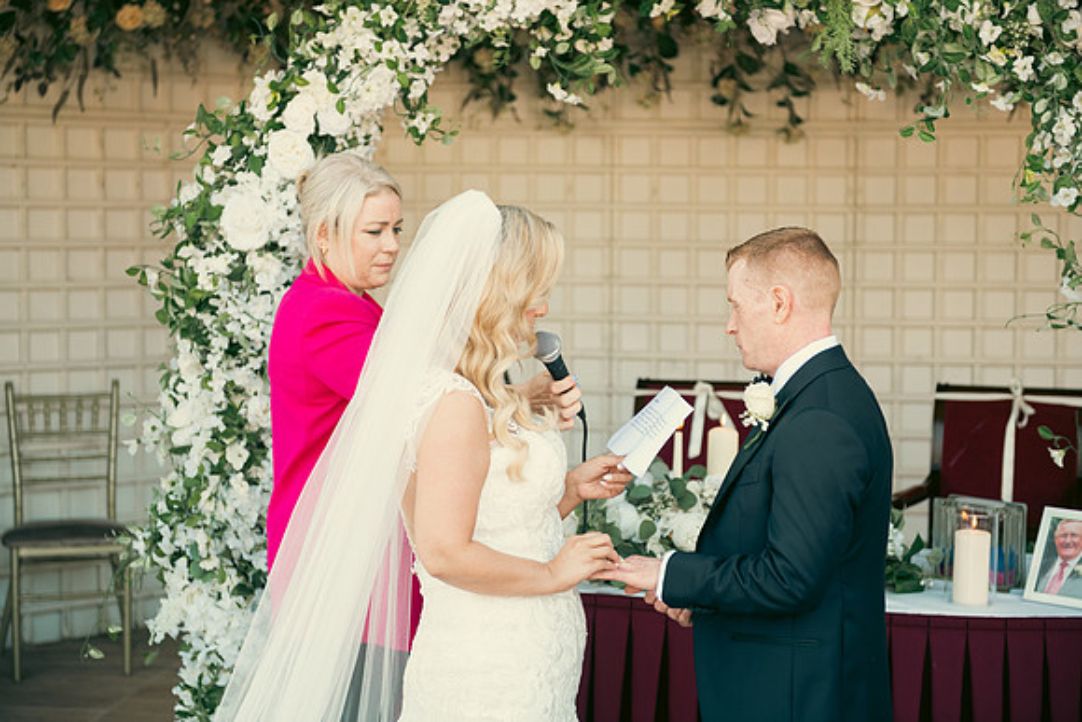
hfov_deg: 28.8
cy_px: 361
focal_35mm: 70
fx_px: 2104
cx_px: 541
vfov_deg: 19.5
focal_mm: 70
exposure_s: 1/250
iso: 320
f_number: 3.5
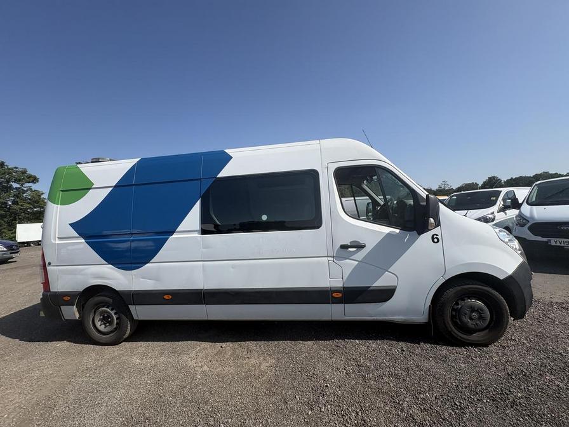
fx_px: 230
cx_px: 284
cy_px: 214
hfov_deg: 102.1
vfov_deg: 85.7
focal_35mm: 14
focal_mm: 2.22
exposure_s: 1/2494
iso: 50
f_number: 2.2
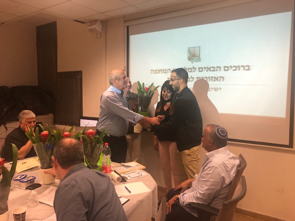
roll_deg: +0.1
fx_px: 239
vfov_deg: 49.7
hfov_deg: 63.4
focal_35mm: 28
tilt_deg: -3.1
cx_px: 148
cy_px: 110
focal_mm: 4
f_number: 1.8
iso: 40
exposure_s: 1/30
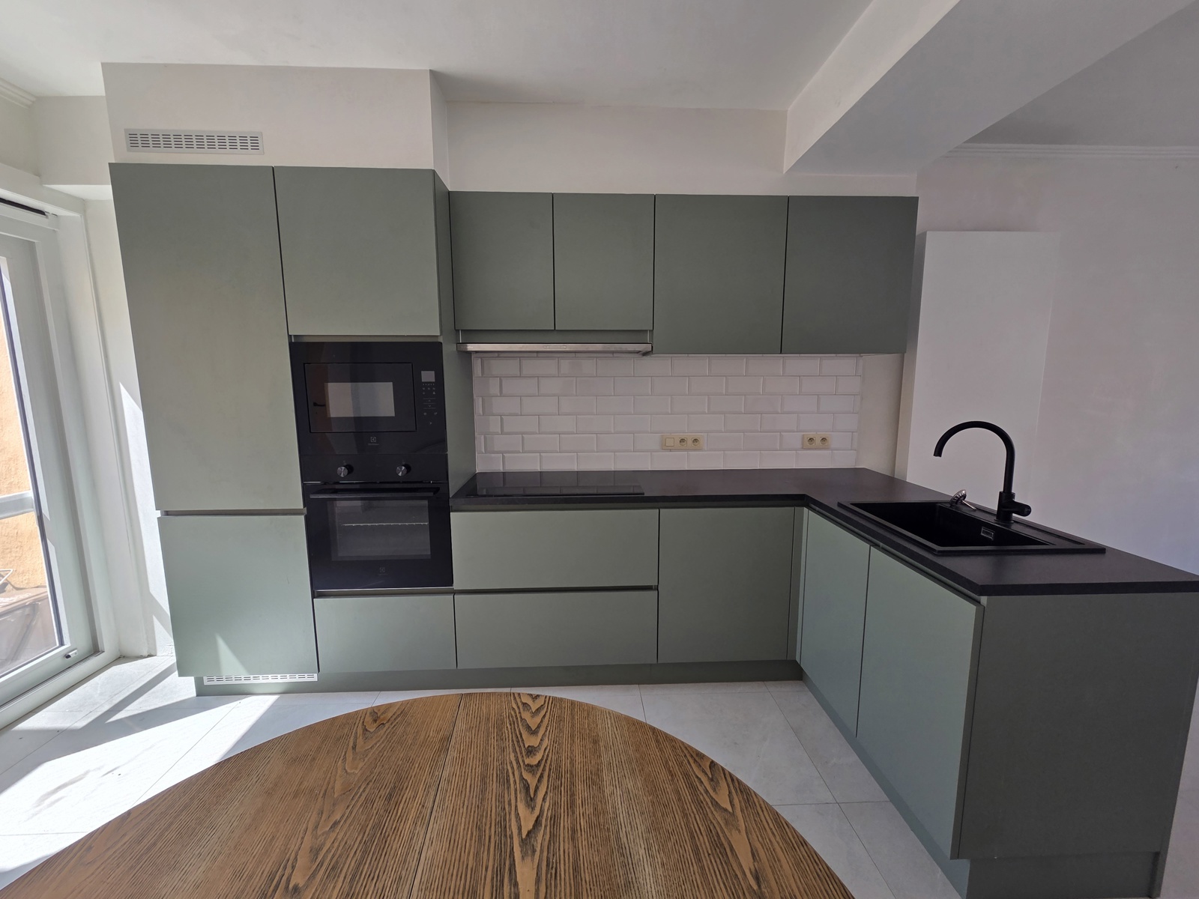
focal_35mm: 13
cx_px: 600
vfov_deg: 89.9
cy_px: 450
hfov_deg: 106.2
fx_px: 450
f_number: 2.2
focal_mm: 2.2
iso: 50
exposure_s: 1/195
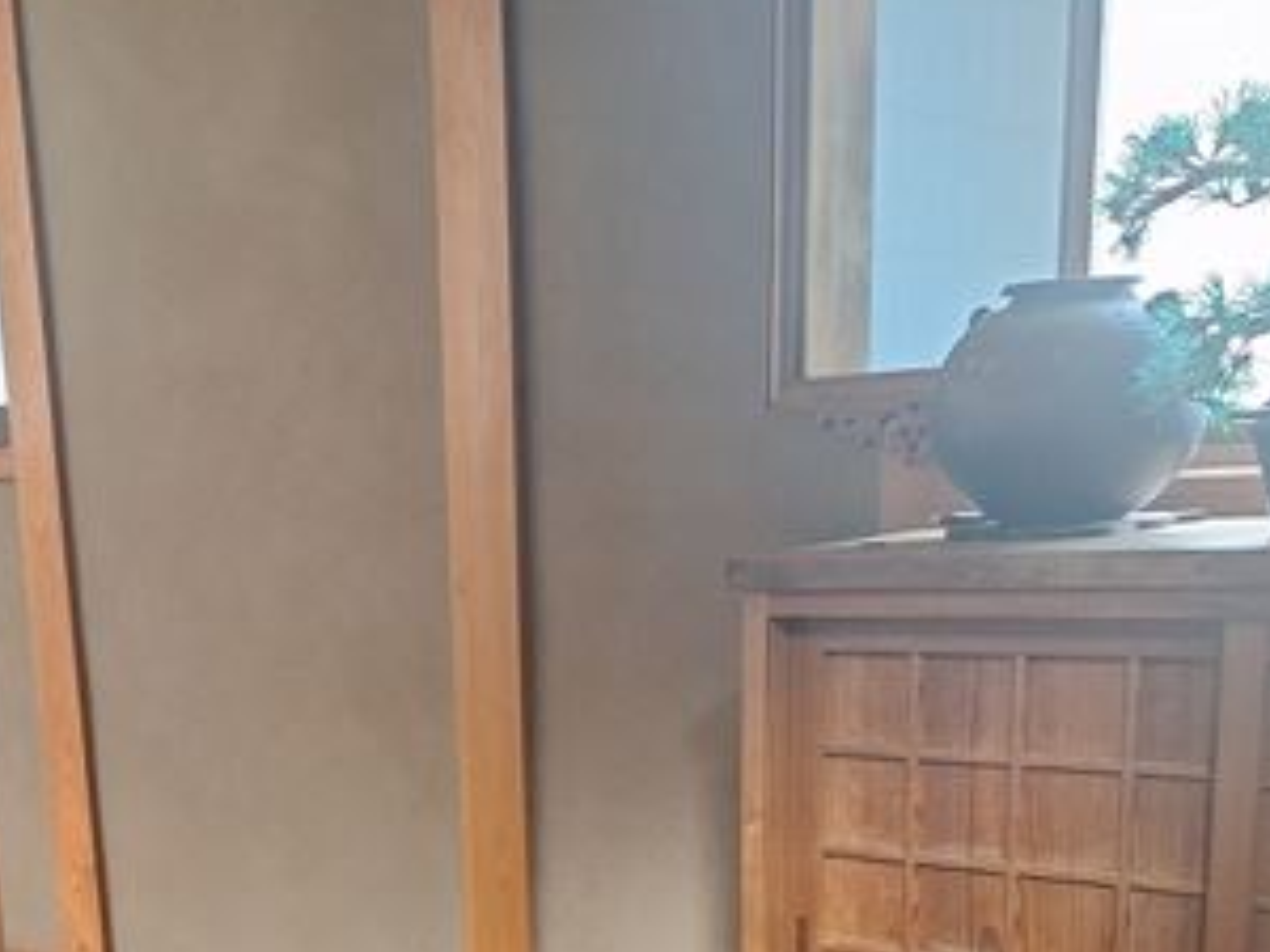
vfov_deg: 27.9
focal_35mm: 49
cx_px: 275
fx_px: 1798
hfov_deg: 37.7
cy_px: 960
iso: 160
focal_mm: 5.54
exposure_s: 1/50
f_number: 1.8
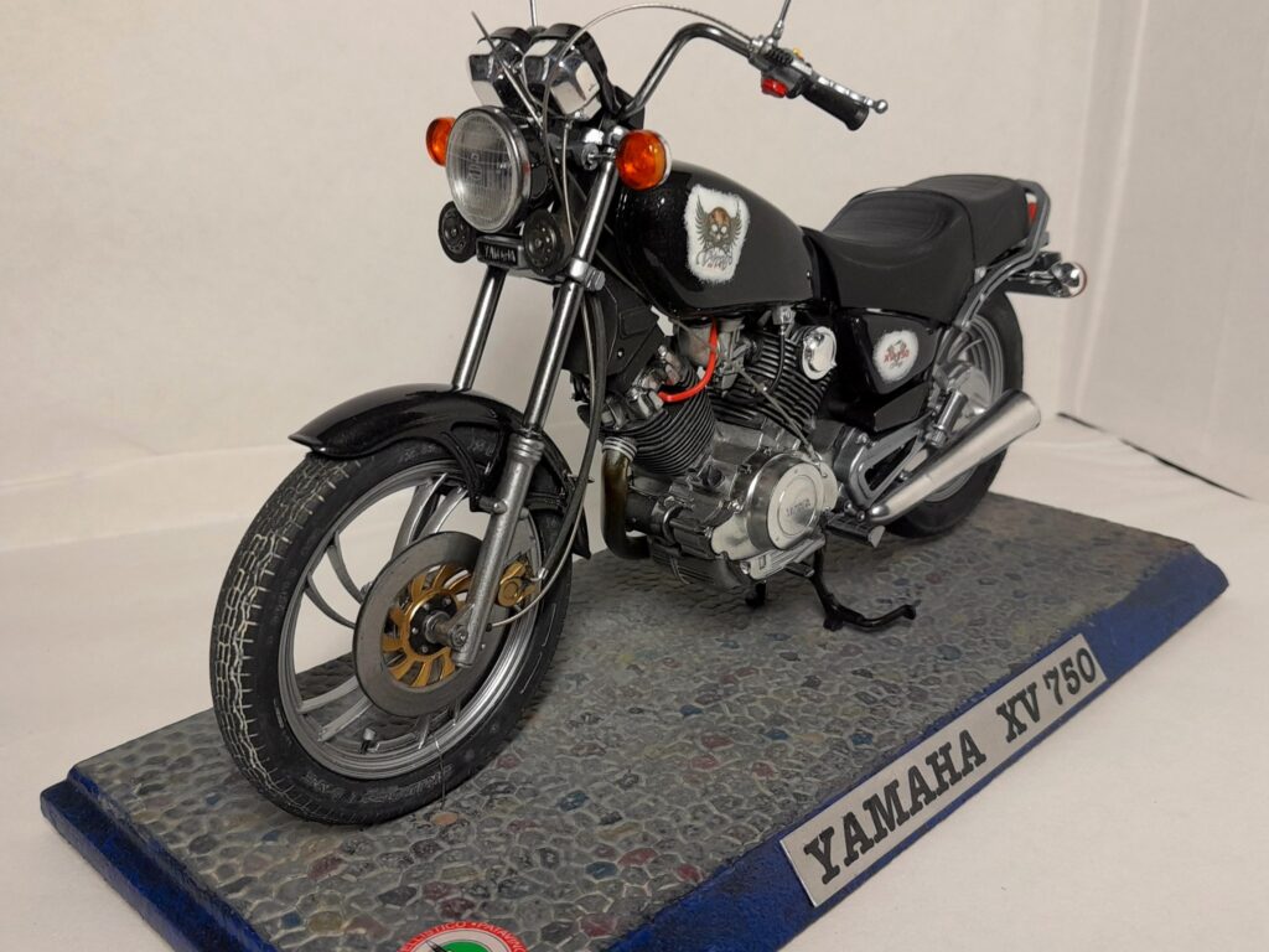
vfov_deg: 51.4
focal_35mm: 27
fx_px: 990
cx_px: 634
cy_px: 476
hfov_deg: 65.3
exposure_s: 1/50
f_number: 1.8
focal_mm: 4
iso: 100
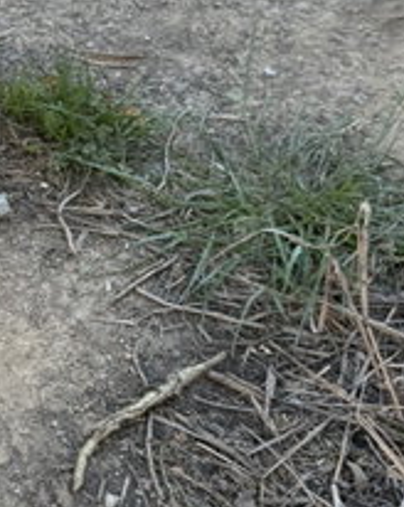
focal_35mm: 76
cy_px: 228
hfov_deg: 18.5
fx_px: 1139
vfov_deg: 25.1
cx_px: -145
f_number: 1.78
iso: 100
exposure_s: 1/1139
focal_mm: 6.76
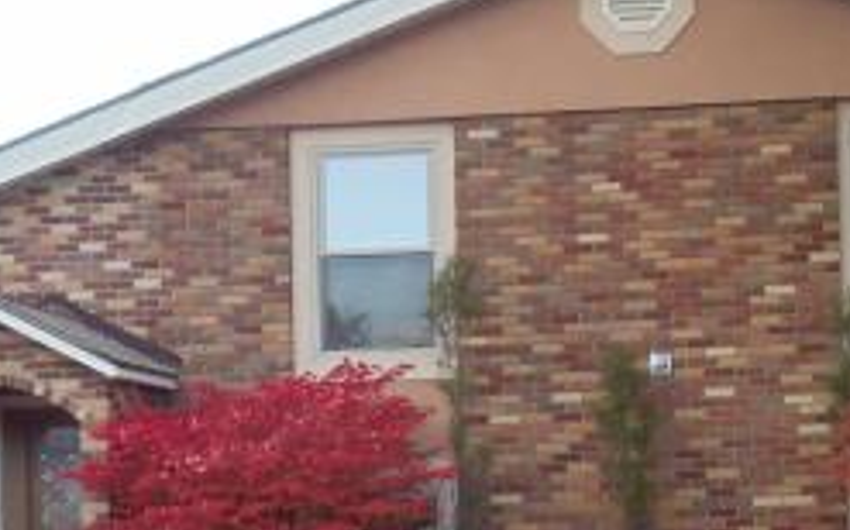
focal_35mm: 121
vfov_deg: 10.8
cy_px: 423
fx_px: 2801
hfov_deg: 17.2
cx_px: 372
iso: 100
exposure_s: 1/30
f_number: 3.5
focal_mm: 6
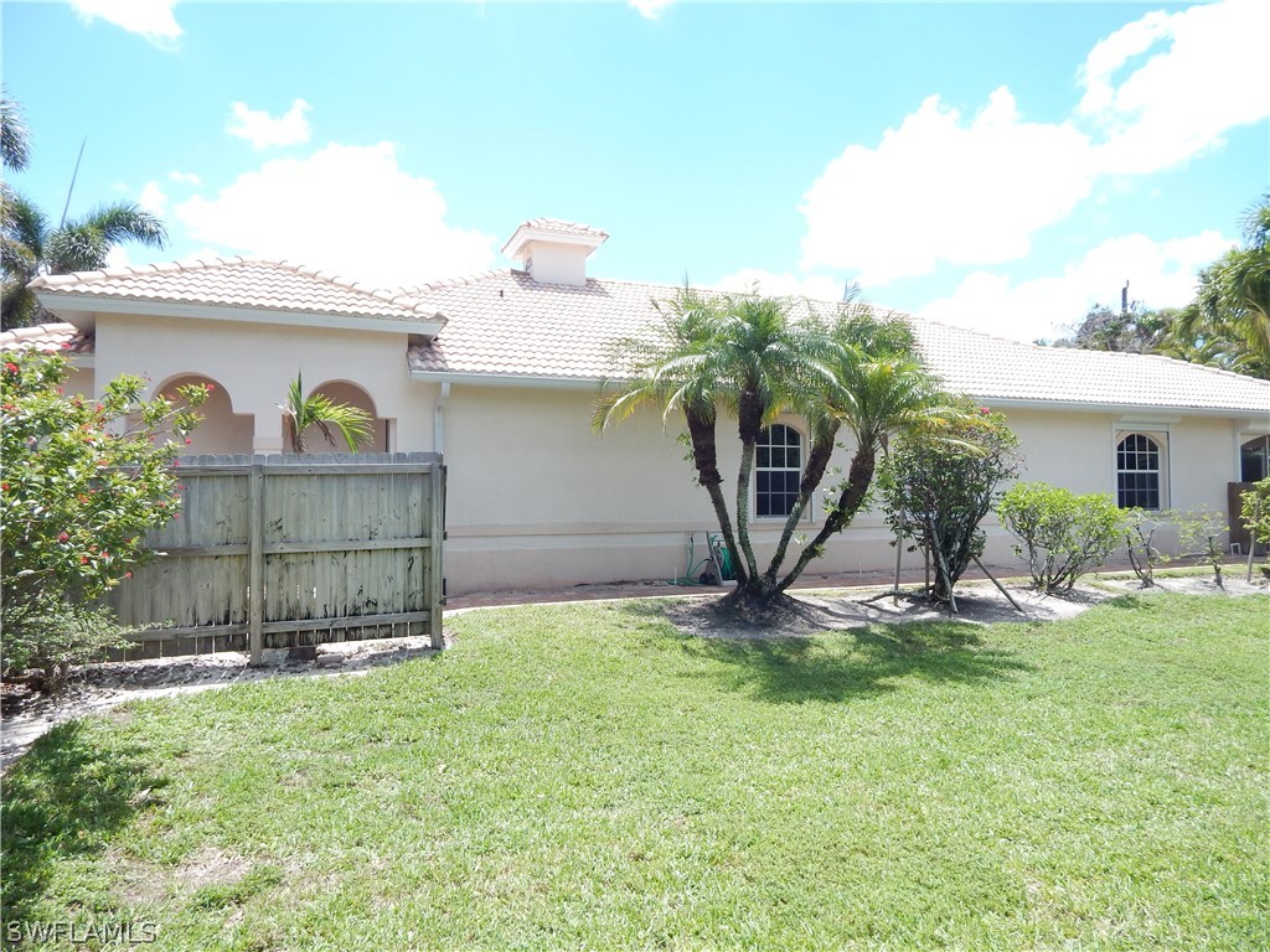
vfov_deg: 61.1
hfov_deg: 76.4
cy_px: 476
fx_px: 807
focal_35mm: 22
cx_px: 635
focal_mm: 4
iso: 125
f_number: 3
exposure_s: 1/800
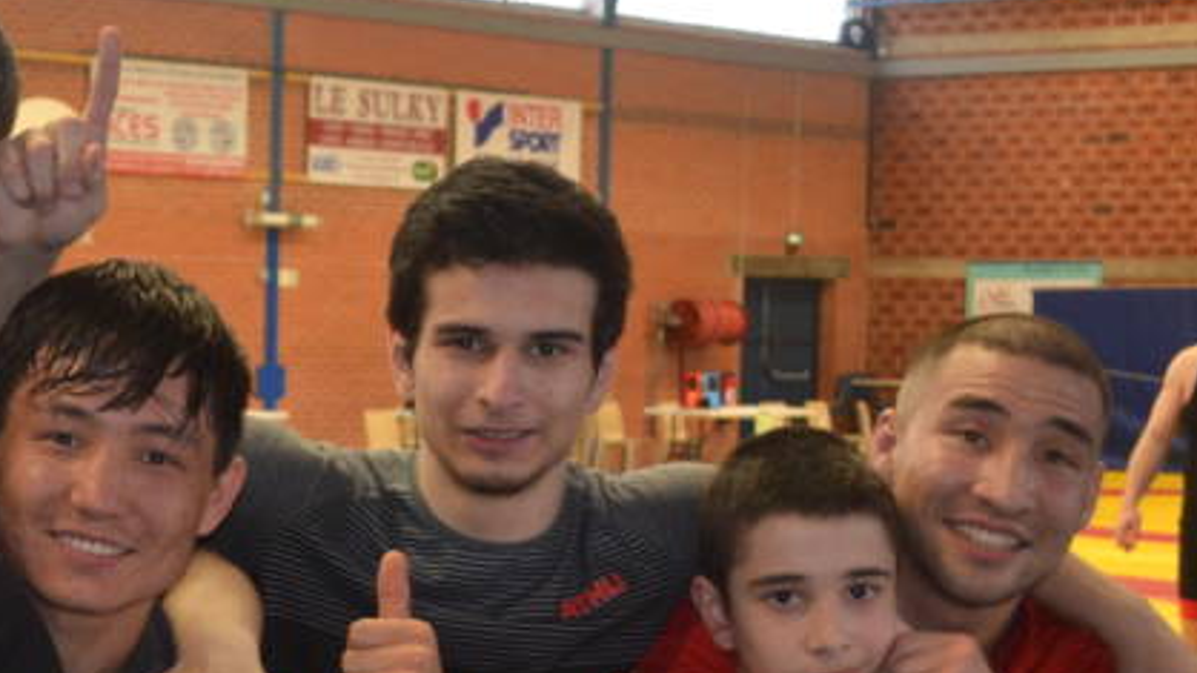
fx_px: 3174
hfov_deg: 20.6
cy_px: 500
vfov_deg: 12.1
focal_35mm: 100
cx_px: -20
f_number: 4.2
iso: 560
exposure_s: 1/60
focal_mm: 26
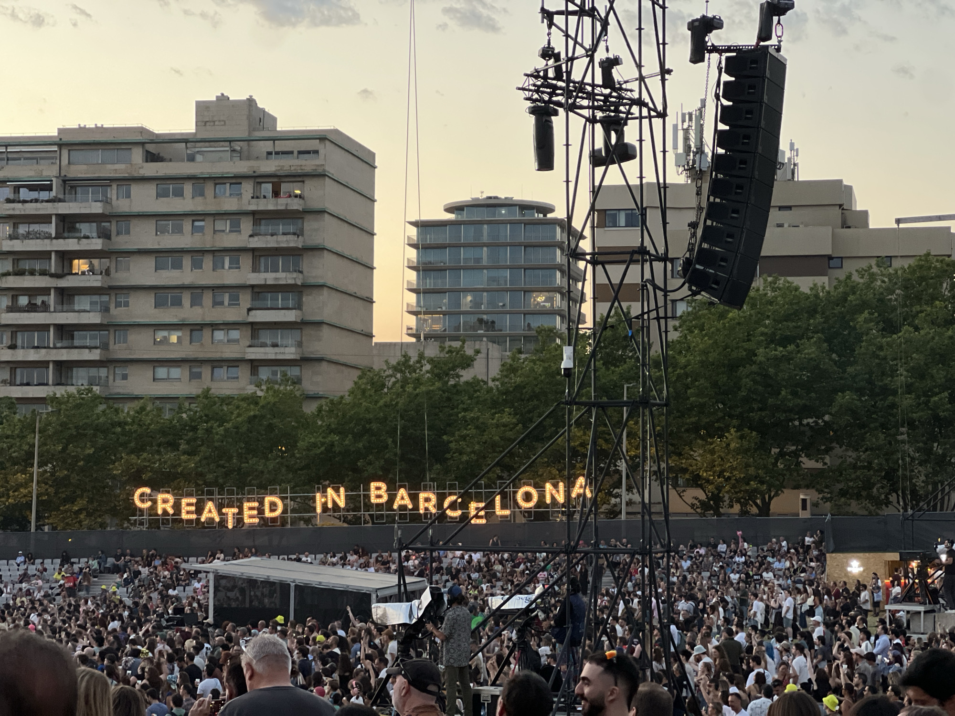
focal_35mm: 77
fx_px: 2124
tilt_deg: +4.1
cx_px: 478
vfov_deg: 19.1
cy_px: 358
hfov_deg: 25.3
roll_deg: -0.1
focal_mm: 9
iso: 320
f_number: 2.8
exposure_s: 1/50
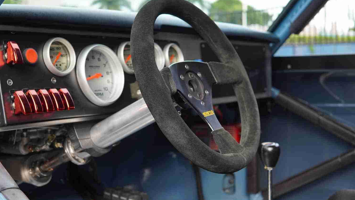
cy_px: 88
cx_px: 179
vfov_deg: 23.5
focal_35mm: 51
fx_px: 480
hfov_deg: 40.6
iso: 160
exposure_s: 1/60
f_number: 4
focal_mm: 30
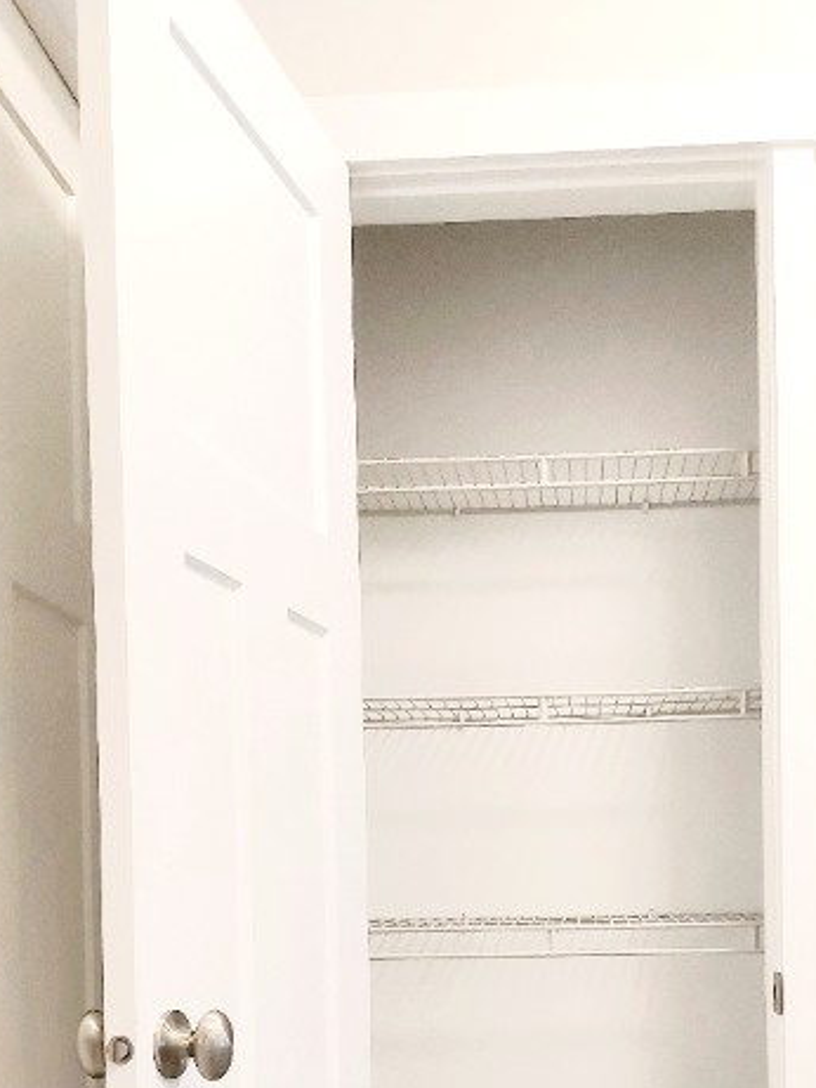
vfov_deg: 44.0
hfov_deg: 35.8
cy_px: 904
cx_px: 493
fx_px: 1257
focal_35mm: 40
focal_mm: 5.23
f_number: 1.8
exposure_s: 1/120
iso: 320
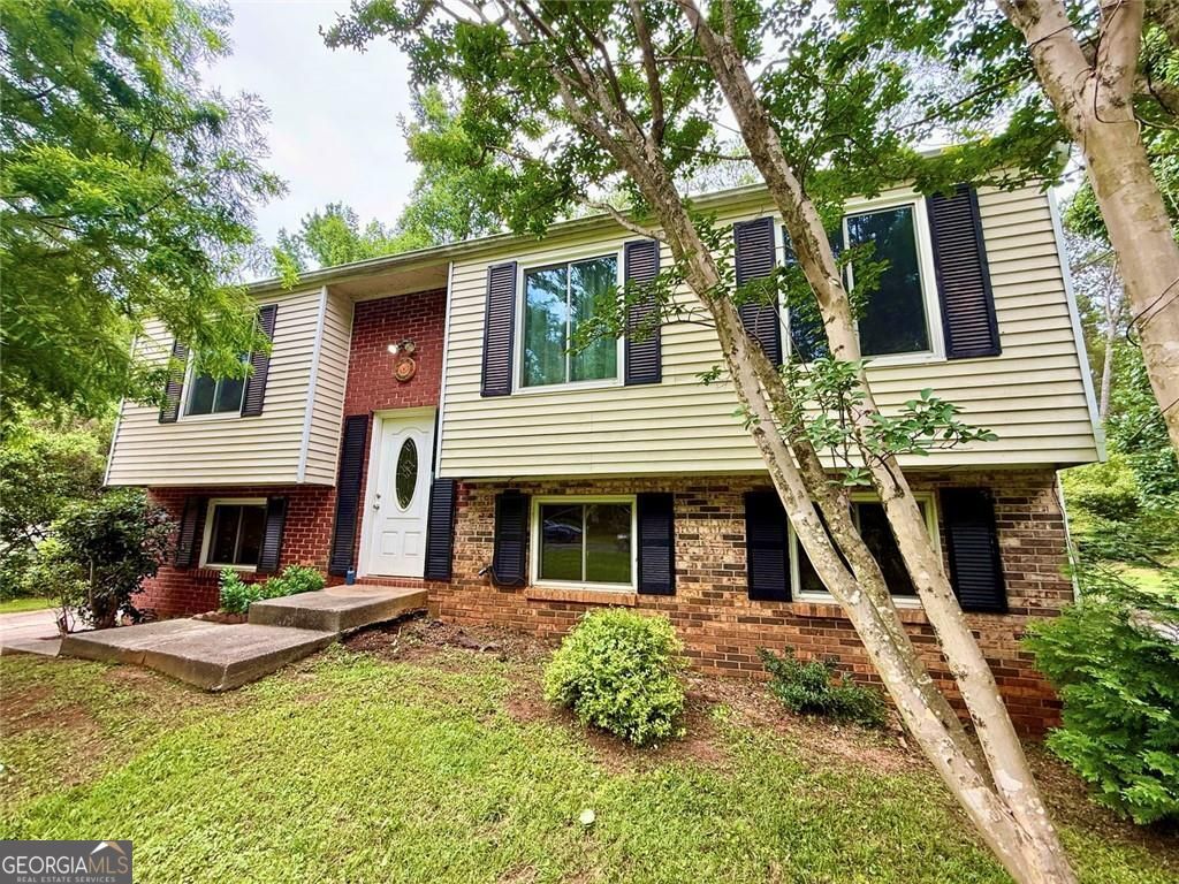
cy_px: 442
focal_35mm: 14
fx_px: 477
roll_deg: -0.6
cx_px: 590
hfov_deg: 102.1
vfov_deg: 85.7
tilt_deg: +12.2
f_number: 2.2
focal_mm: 2.22
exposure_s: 1/113
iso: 50
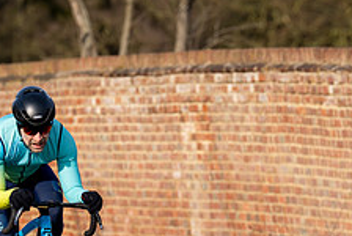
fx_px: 6814
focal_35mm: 696
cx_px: 86
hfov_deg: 3.0
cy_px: 202
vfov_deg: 2.0
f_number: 4
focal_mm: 180
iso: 100
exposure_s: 1/800
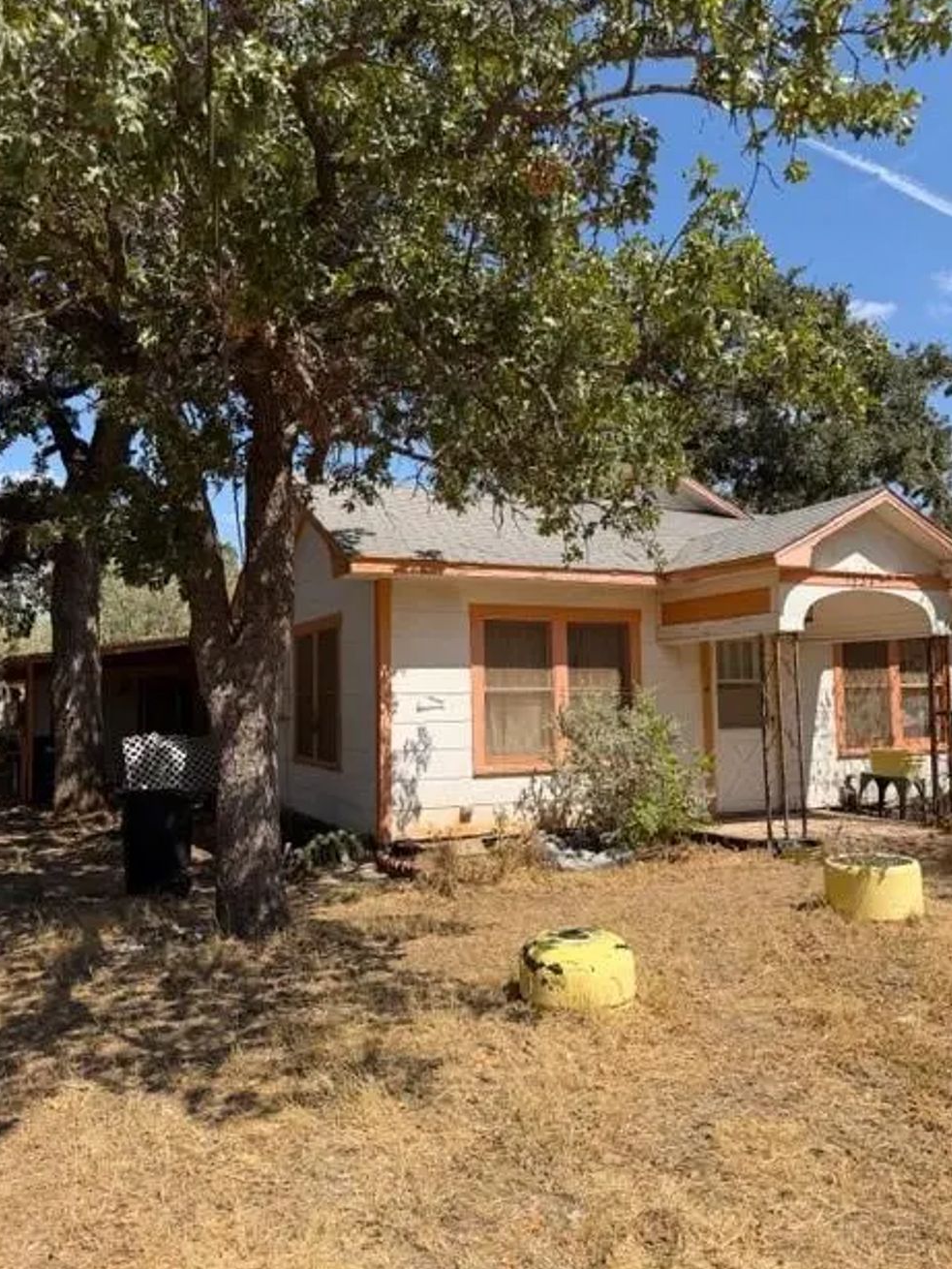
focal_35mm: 25
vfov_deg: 69.4
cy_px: 646
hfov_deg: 54.9
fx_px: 916
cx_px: 459
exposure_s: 1/3953
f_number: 1.78
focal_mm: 6.76
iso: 80
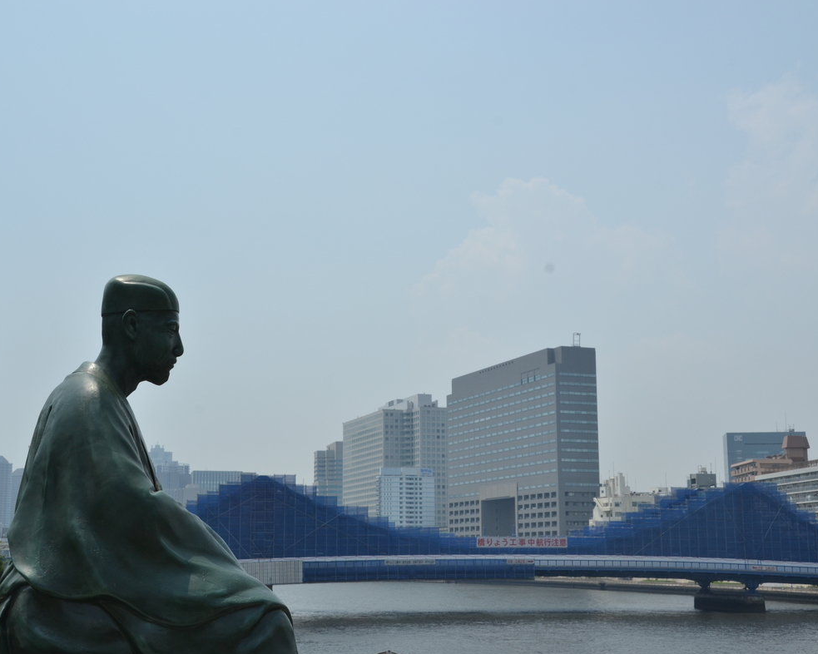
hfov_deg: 34.1
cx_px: 381
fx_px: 1331
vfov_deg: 27.6
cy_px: 330
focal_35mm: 55
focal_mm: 32
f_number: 14
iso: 200
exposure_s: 1/320
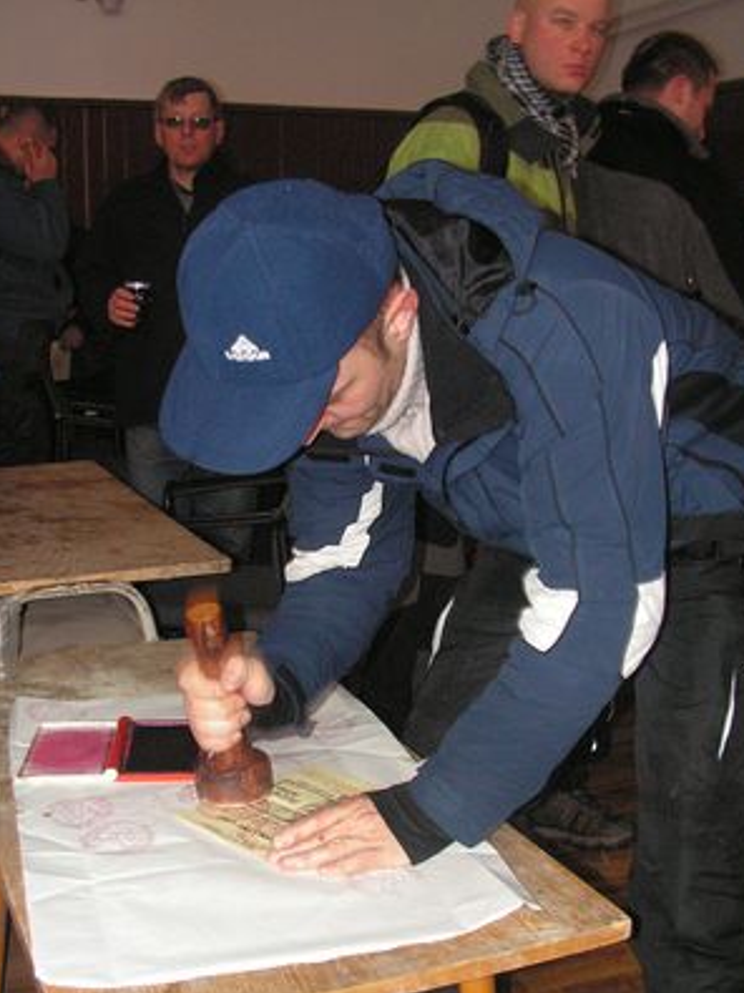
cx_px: 359
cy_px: 563
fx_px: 1176
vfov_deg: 45.7
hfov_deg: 35.1
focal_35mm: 41
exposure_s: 1/40
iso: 160
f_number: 3.2
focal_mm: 6
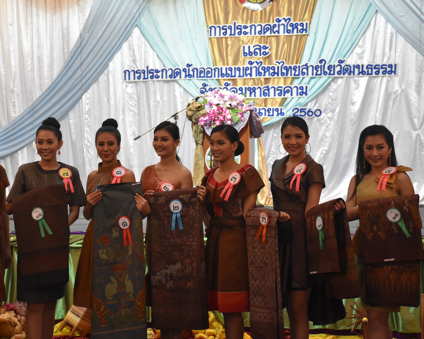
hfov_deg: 27.9
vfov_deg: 22.5
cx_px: 183
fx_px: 853
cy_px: 170
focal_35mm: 68
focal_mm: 40
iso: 2500
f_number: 4.5
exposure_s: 1/60
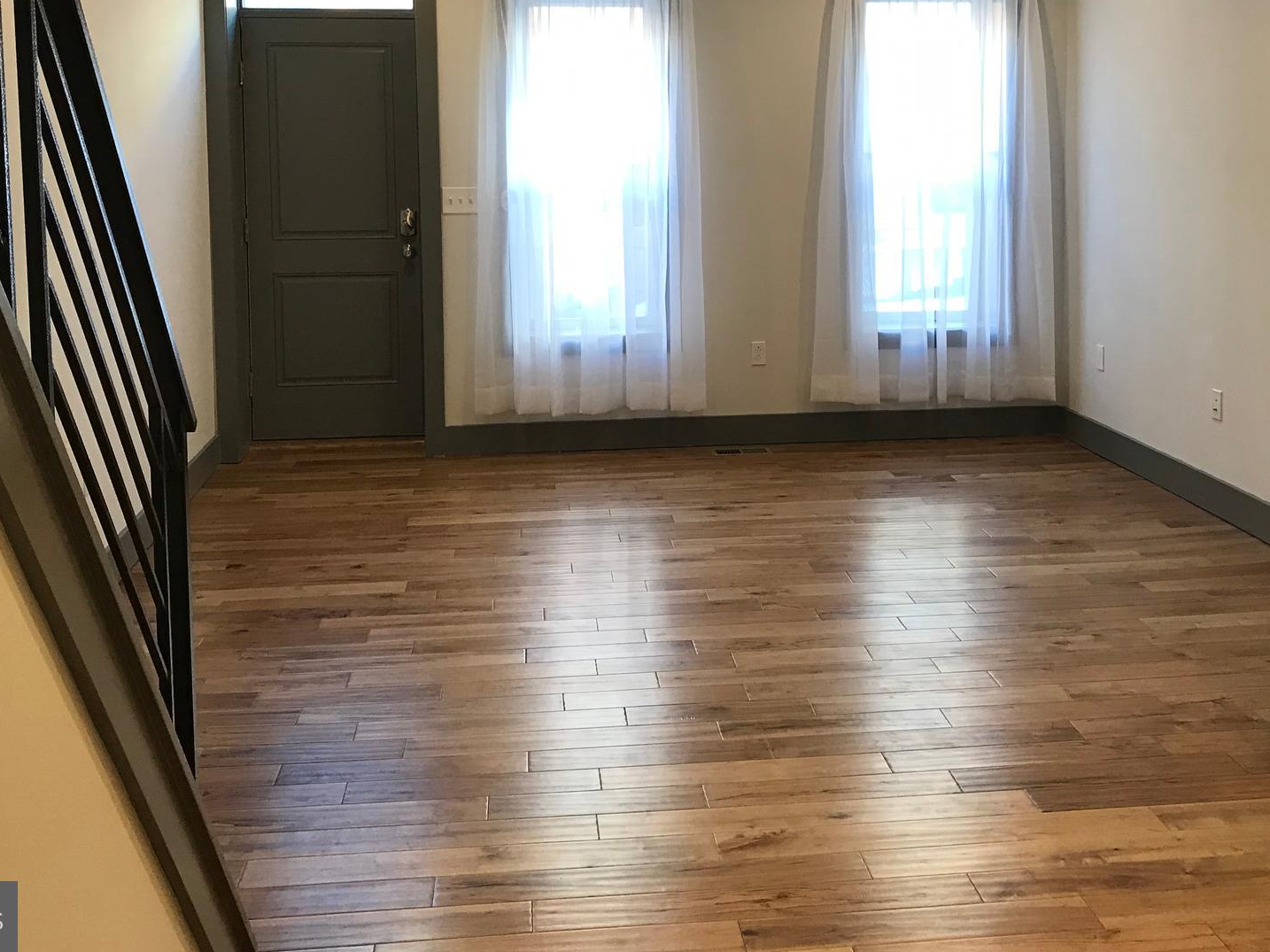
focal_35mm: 40
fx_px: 1467
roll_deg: +1.1
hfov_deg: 46.7
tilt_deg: -4.6
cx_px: 703
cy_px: 274
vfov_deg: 35.4
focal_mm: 3.99
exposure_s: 1/30
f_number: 1.8
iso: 25
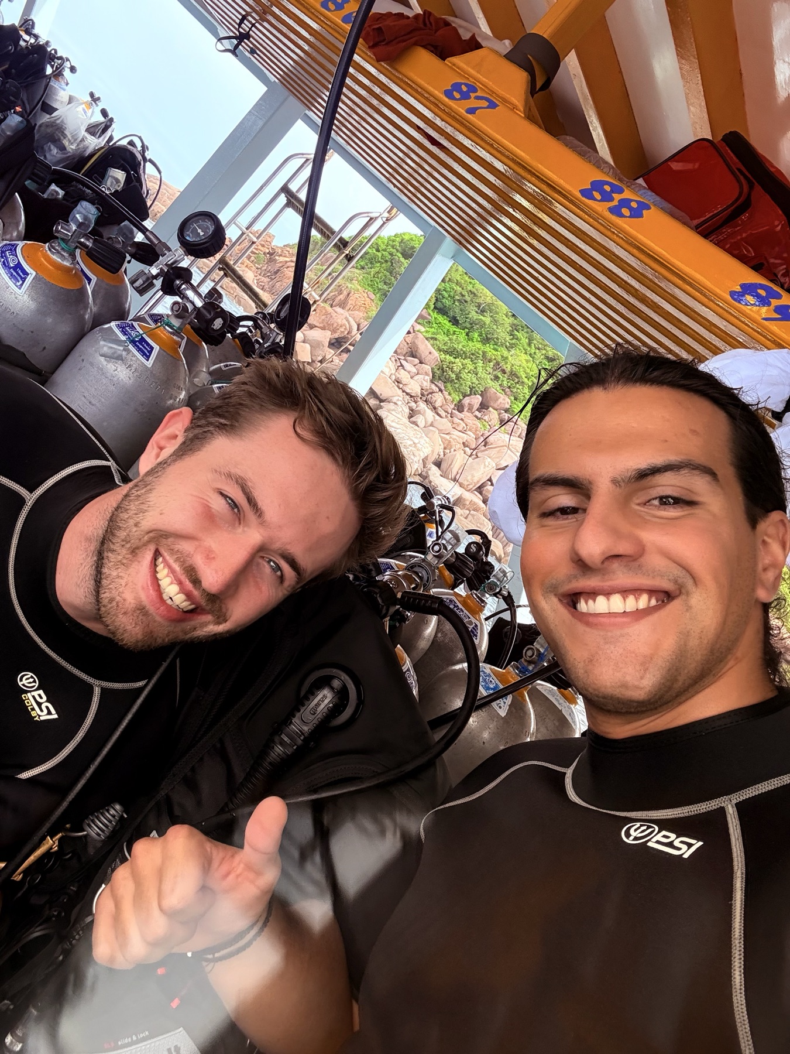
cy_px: 527
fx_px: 913
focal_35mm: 30
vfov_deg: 60.0
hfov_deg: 46.8
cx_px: 395
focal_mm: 2.69
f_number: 1.9
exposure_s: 1/280
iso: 40
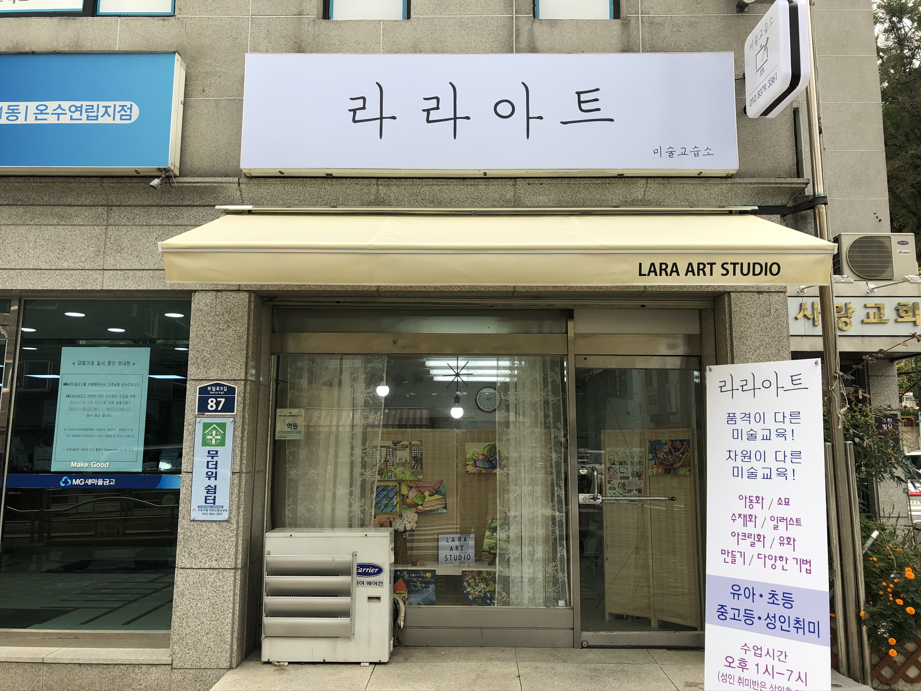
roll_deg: +0.0
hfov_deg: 63.4
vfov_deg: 49.7
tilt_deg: +9.0
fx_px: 745
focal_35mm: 28
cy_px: 346
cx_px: 460
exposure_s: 1/316
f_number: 1.8
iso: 20
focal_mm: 3.99
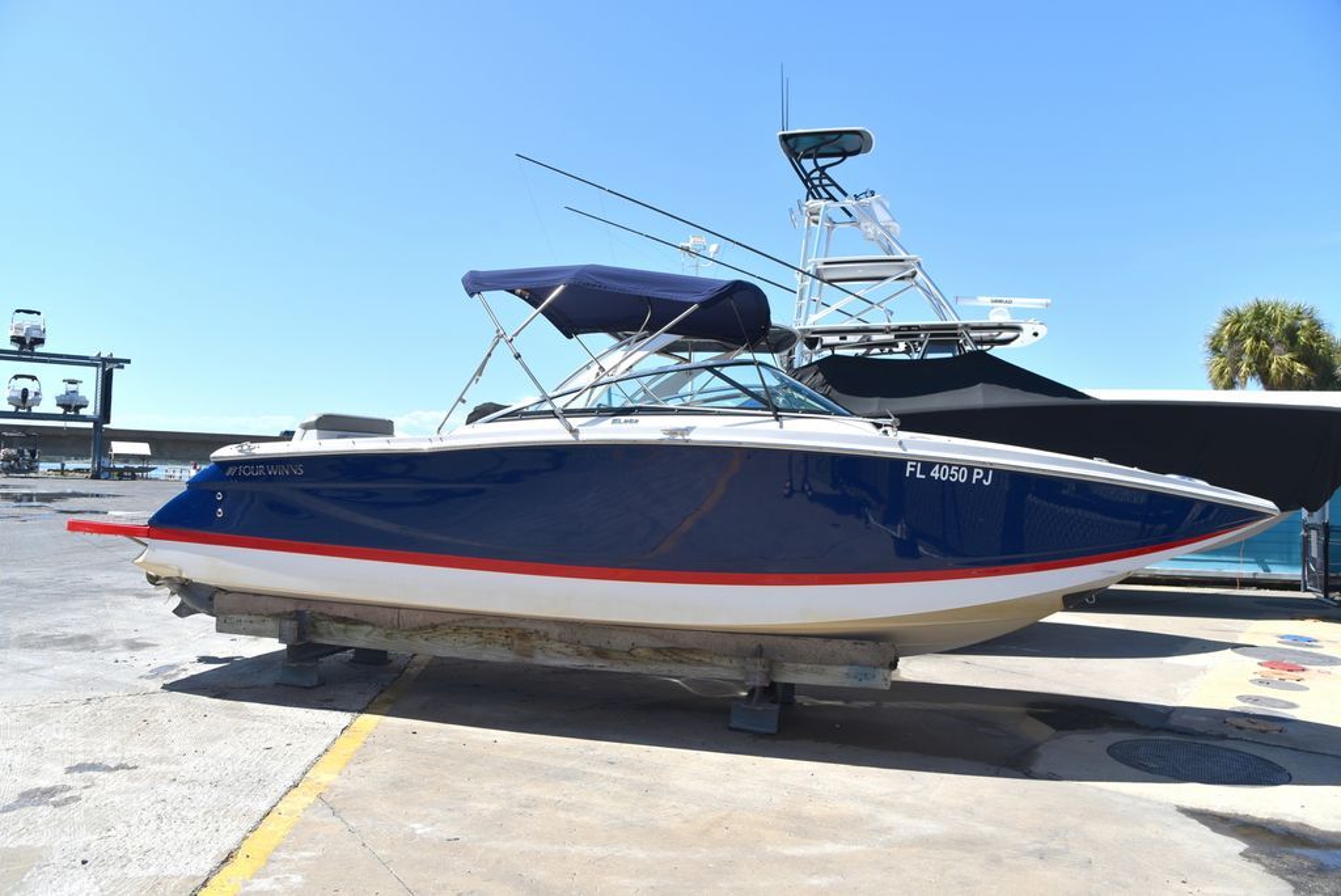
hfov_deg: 73.7
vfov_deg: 53.2
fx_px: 894
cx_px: 670
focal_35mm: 24
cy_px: 448
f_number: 8
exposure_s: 1/250
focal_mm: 24
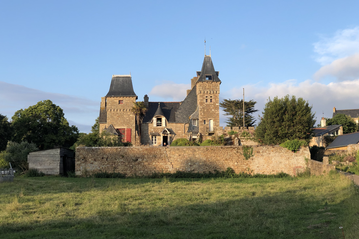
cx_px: 179
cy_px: 111
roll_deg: +1.5
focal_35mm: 55
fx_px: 548
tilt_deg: +6.7
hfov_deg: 36.2
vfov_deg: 24.6
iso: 16
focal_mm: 6
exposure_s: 1/521
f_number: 2.4
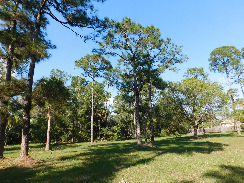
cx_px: 122
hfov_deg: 73.9
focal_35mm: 23
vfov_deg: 58.9
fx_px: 162
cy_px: 92
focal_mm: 4
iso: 125
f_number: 3
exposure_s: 1/800
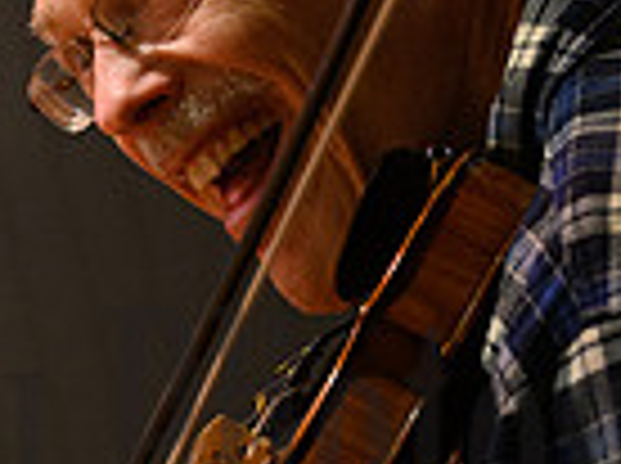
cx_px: 20
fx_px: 3940
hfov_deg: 9.0
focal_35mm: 220
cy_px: 455
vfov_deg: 6.7
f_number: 4
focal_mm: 70
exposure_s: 1/40
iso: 8000
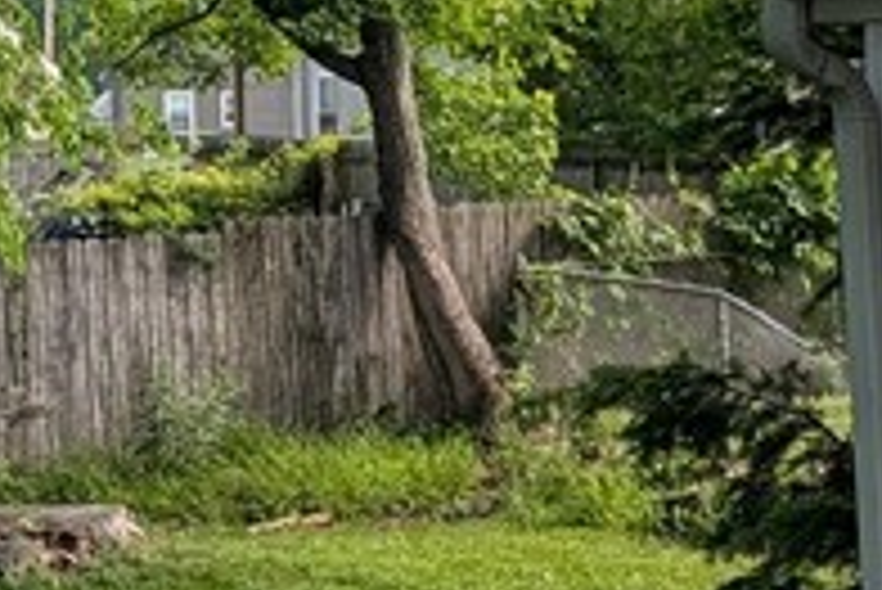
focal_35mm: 130
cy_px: 243
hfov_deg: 14.8
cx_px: 1244
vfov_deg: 10.6
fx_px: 3187
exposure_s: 1/1294
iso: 19
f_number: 1.68
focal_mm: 6.9
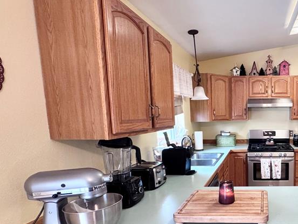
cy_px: 143
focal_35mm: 26
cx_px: 259
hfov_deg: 59.0
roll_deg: -0.2
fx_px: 224
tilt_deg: -7.7
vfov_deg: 52.4
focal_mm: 2.22
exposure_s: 1/60
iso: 400
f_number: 2.2
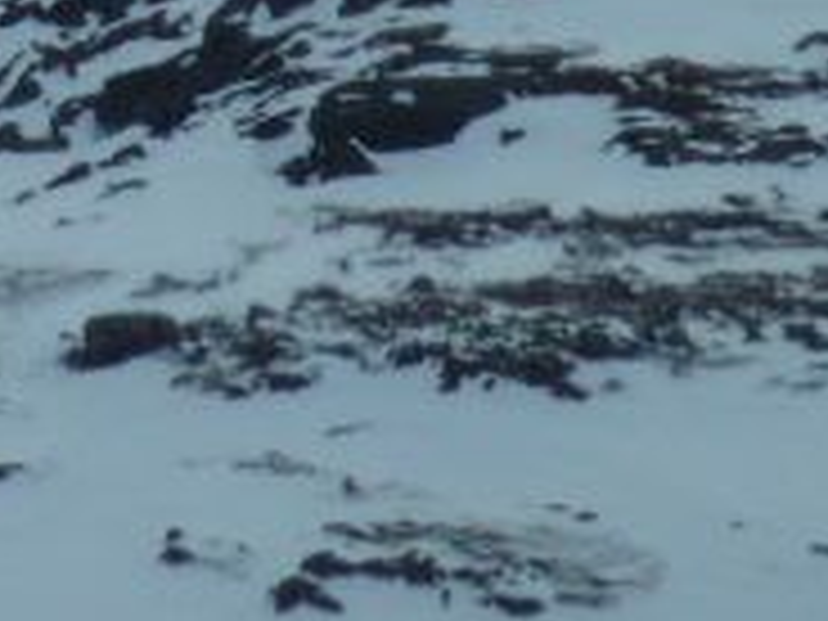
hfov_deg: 1.5
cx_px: -86
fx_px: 31119
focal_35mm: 1301
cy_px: -648
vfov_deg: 1.1
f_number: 4.9
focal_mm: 49.2
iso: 80
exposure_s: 1/125
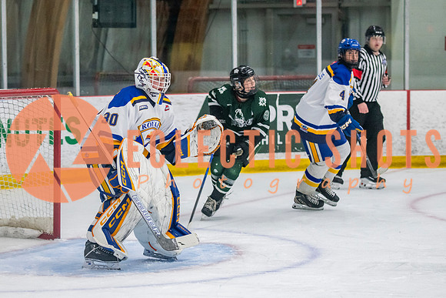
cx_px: 174
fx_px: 1952
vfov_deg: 8.7
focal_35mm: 158
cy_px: 149
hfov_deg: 13.0
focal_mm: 98
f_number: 3.2
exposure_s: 1/640
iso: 2000
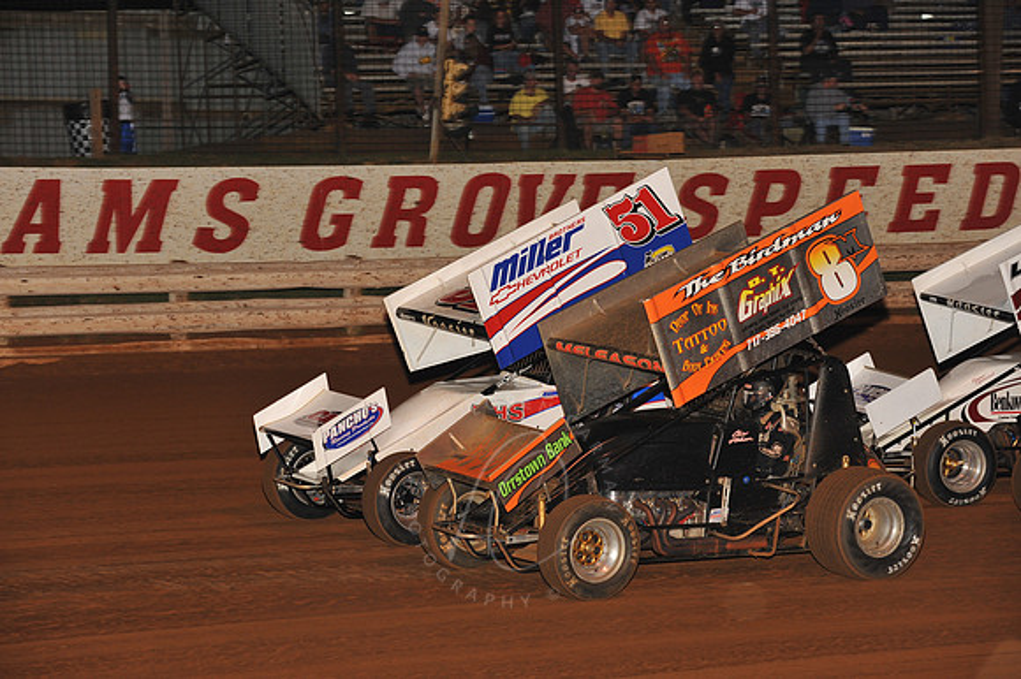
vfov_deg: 11.4
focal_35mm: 120
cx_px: 510
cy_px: 340
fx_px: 3401
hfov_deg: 17.1
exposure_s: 1/250
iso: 800
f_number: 6.3
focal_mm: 120
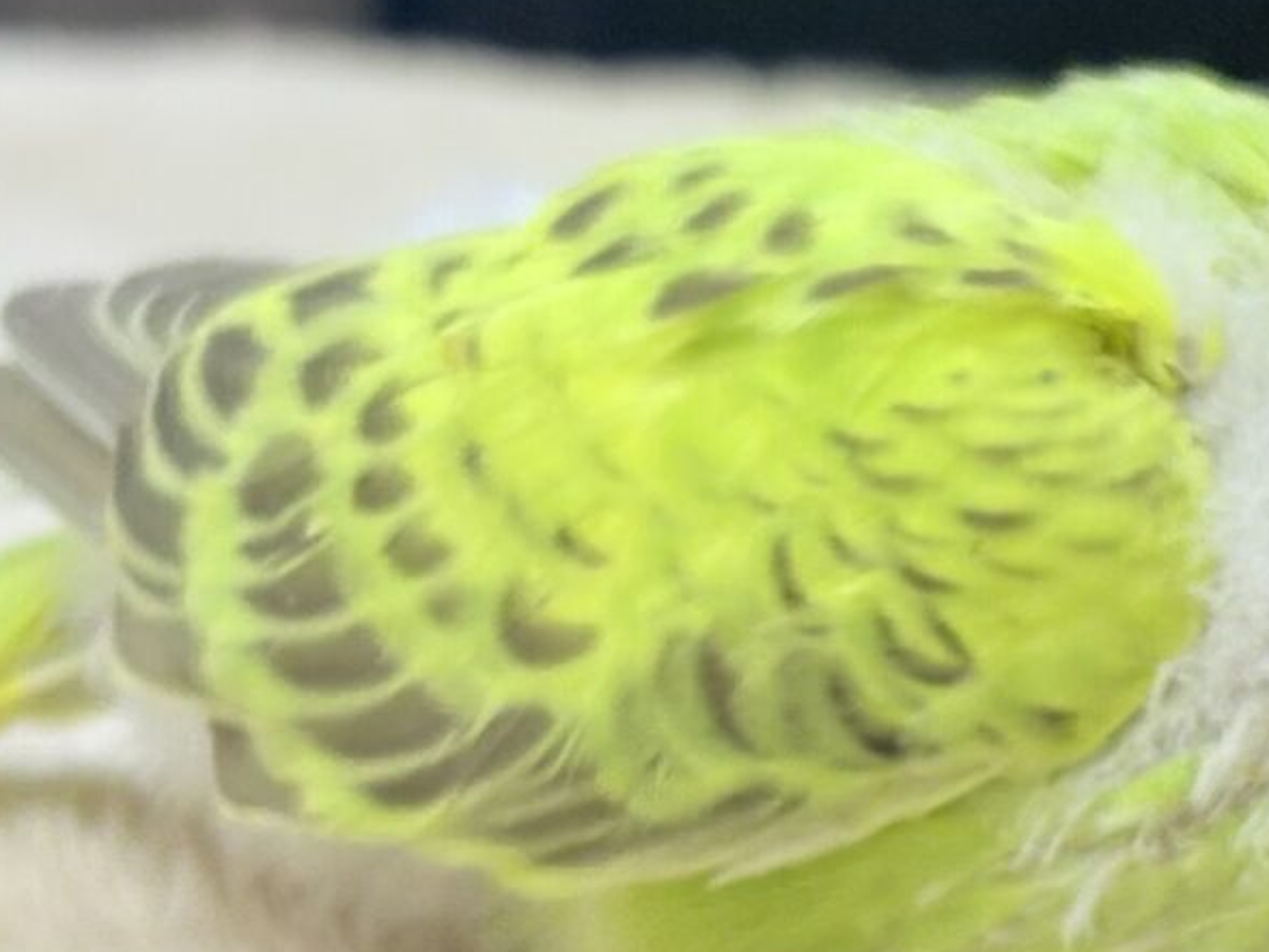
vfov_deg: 14.0
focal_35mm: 106
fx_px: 3887
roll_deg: -1.7
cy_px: 599
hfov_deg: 18.4
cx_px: 957
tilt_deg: -12.1
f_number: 1.6
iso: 40
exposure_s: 1/121
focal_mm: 5.96
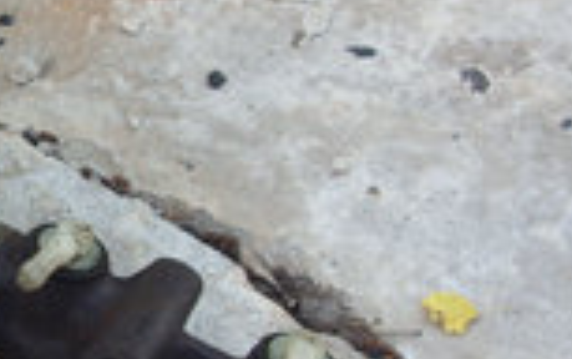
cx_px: -26
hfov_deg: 19.1
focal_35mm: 105
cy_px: 213
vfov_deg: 12.5
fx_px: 1639
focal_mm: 6.3
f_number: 2.8
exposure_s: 1/114
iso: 50
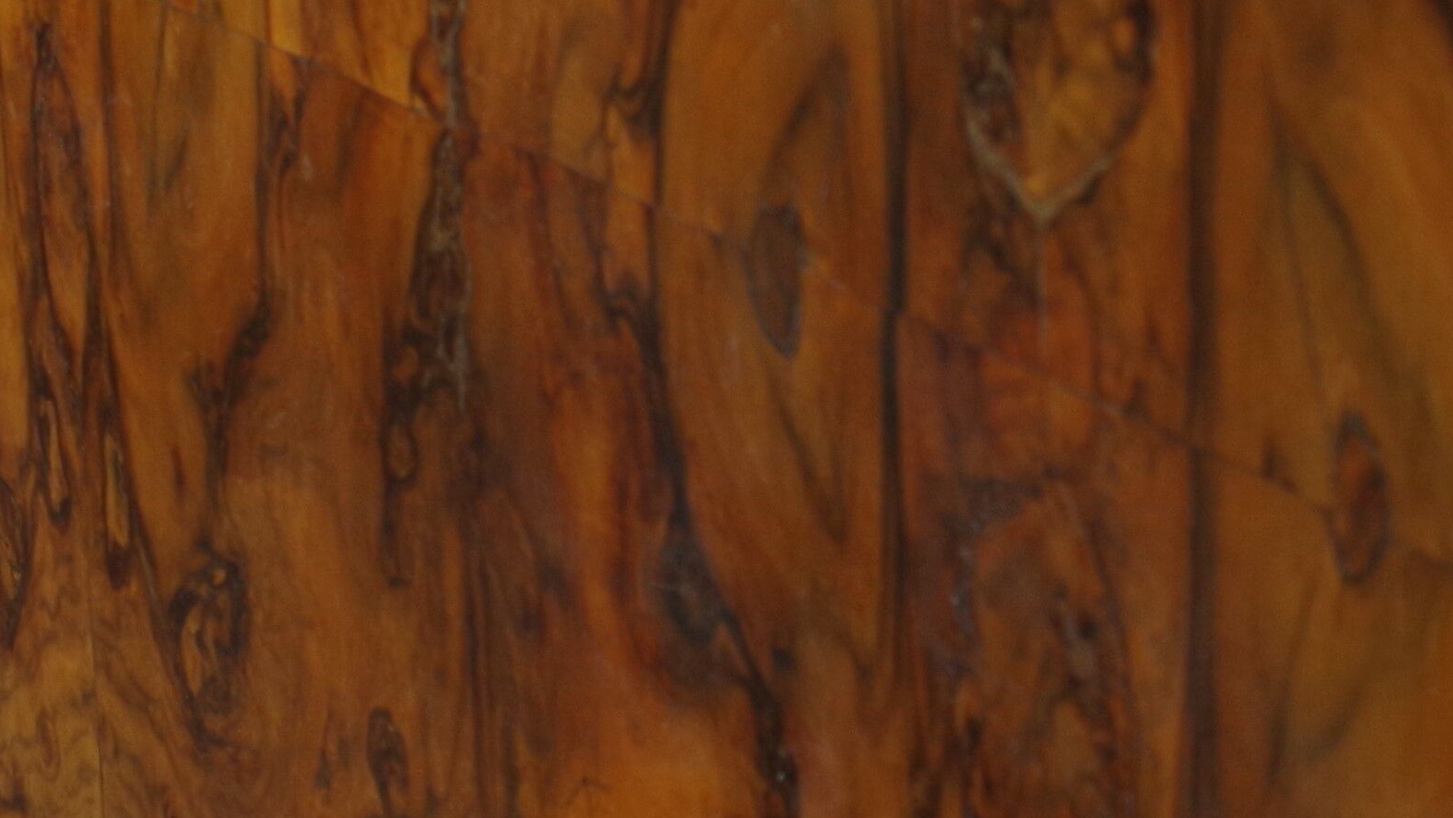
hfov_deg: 17.2
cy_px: -406
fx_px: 4778
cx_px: 1129
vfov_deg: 9.5
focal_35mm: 124
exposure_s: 1/100
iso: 200
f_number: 5
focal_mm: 21.25
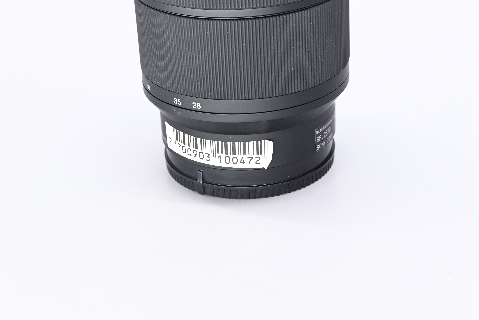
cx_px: 240
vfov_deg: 16.9
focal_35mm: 81
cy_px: 160
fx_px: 1078
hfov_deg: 25.1
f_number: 9
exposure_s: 1/160
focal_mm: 54
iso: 500
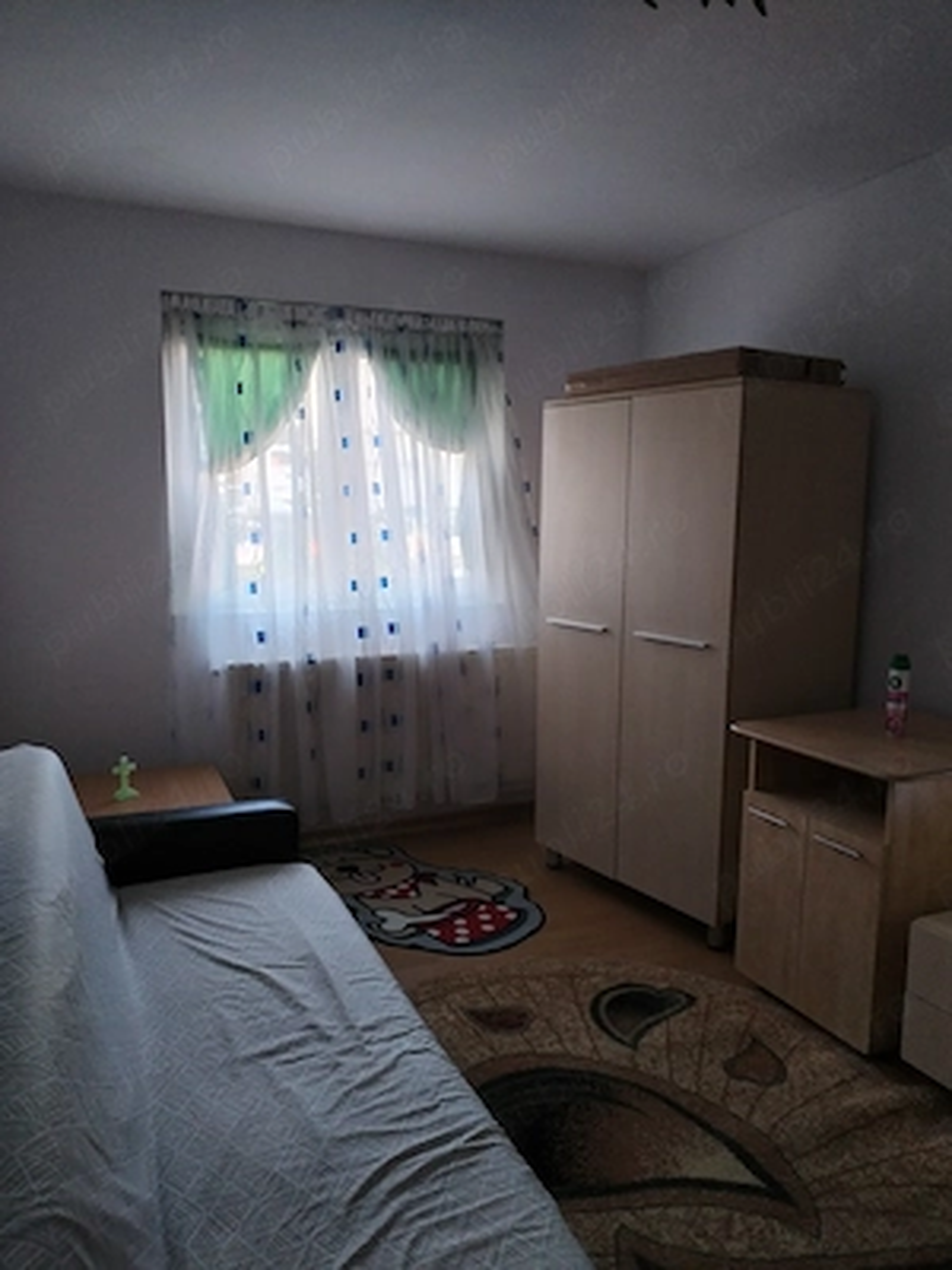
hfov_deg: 53.1
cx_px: 476
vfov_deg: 67.3
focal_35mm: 26
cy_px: 635
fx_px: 953
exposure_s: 1/33.3
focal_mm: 4.75
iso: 426
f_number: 1.8
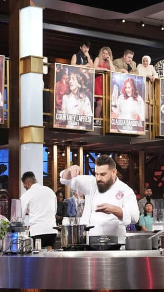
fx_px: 696
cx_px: 97
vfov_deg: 23.7
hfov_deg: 13.4
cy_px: 130
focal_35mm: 90
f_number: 5
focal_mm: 41
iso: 5000
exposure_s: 1/250
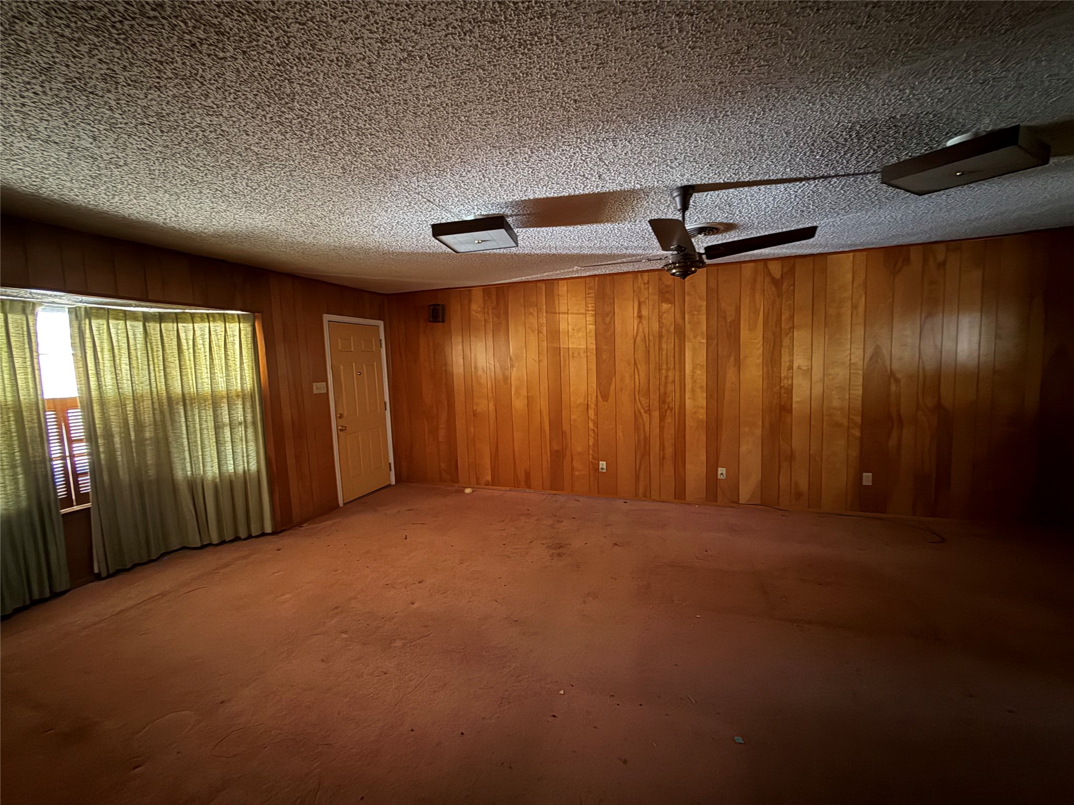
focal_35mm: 14
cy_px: 402
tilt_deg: -4.3
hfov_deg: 102.1
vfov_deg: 85.7
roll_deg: +1.9
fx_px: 434
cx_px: 537
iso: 1000
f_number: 2.2
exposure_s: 1/10
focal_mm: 2.22
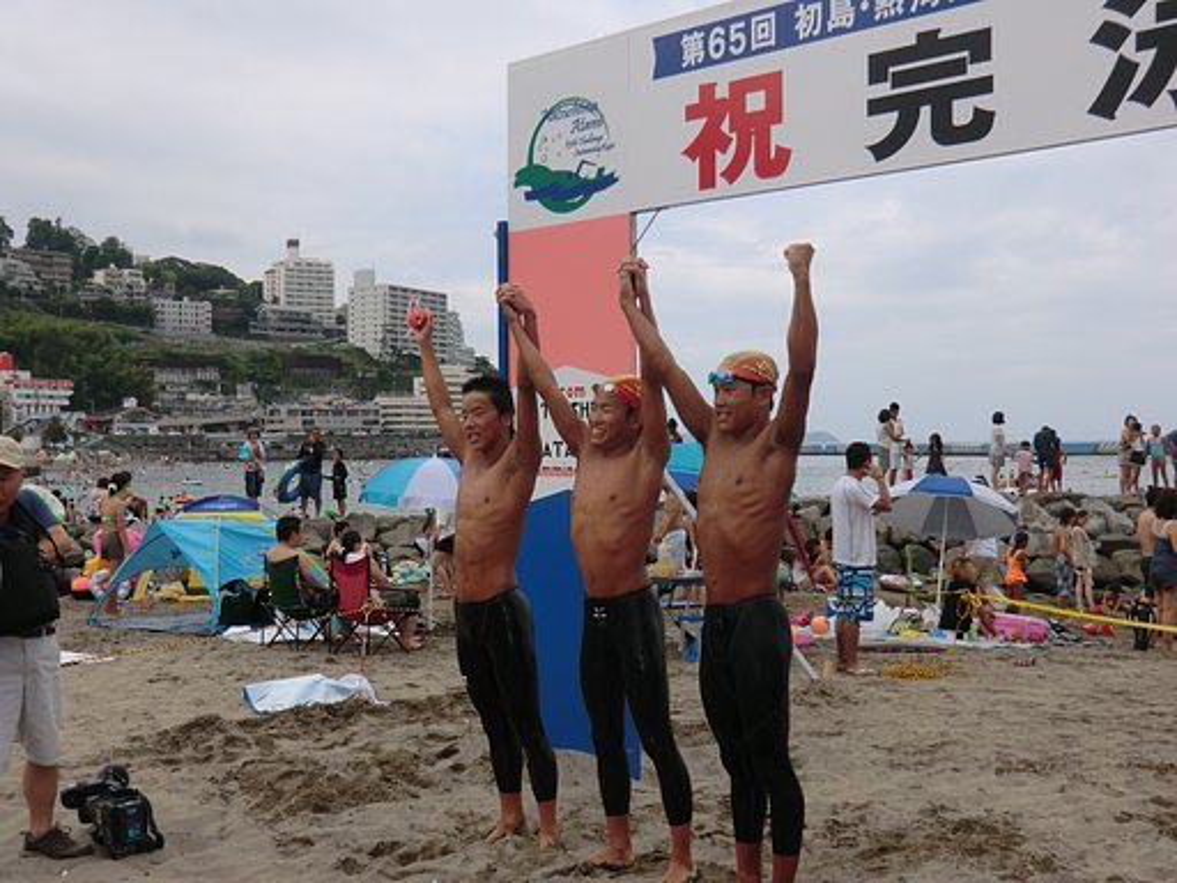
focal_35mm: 40
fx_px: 1360
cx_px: 588
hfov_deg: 46.8
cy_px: 442
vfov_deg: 36.0
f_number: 3.8
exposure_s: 1/500
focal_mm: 7.1
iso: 64
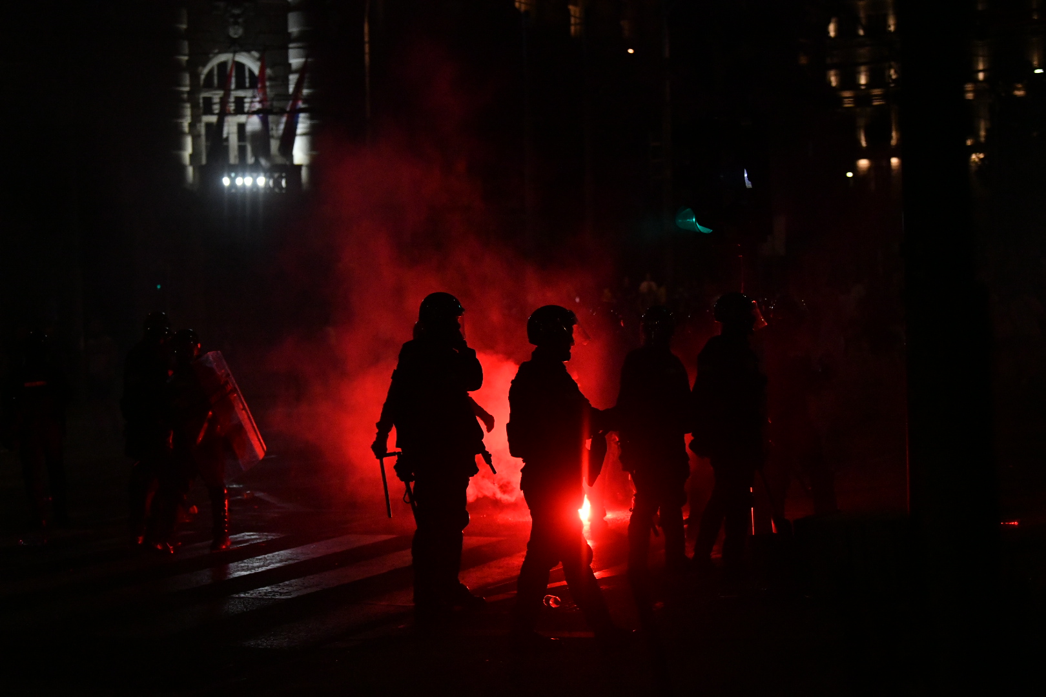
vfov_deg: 18.2
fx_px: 2179
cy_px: 348
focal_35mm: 75
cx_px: 523
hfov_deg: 27.0
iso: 6400
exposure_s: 1/8000
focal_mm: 75
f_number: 2.8
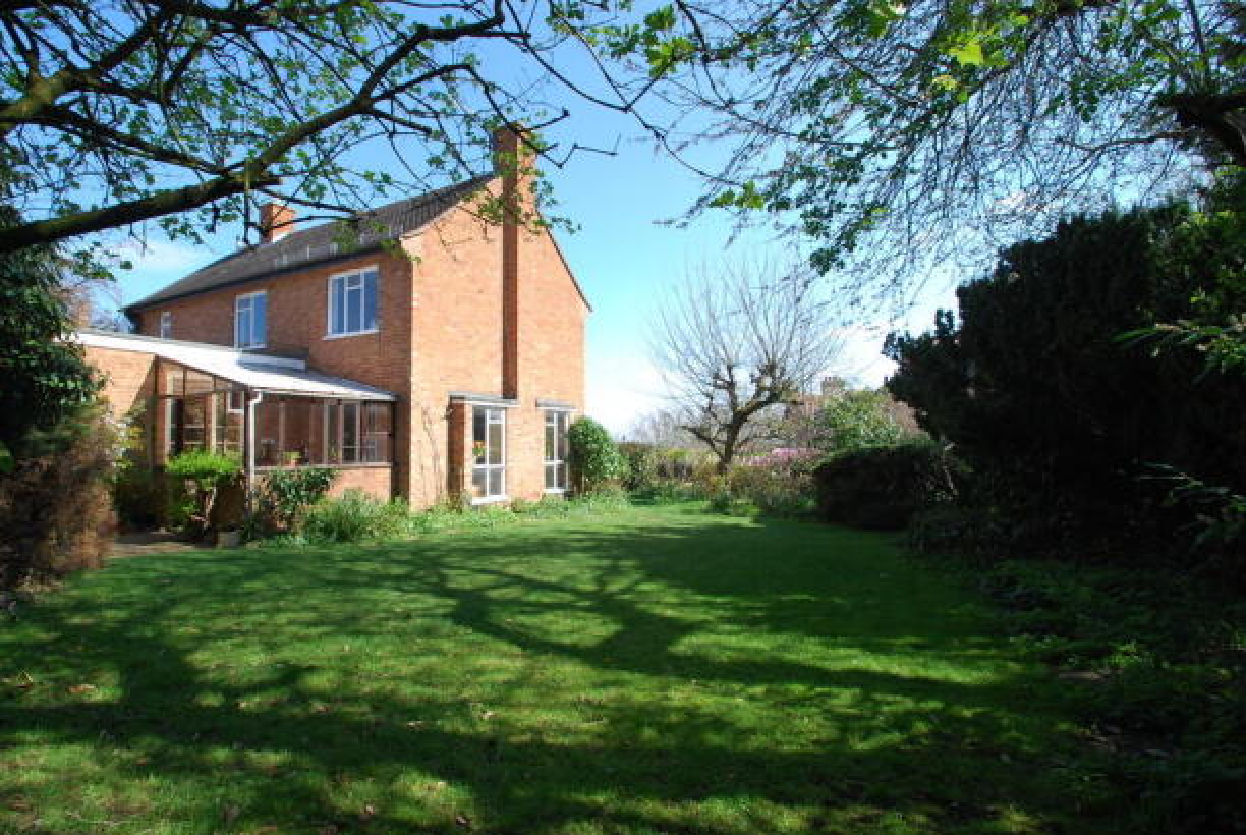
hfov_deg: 96.5
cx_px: 583
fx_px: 555
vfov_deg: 73.9
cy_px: 412
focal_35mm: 16
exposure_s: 1/160
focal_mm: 10
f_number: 9
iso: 200
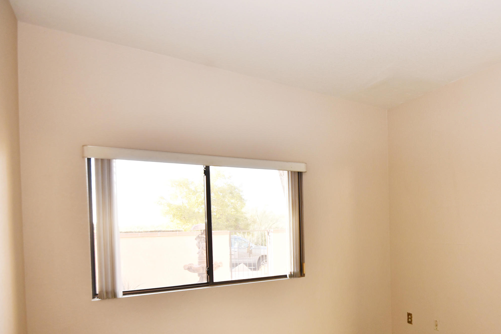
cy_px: 230
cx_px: 363
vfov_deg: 51.8
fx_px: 334
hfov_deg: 69.8
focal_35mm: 24
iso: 450
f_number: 4
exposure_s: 1/60
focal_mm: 11
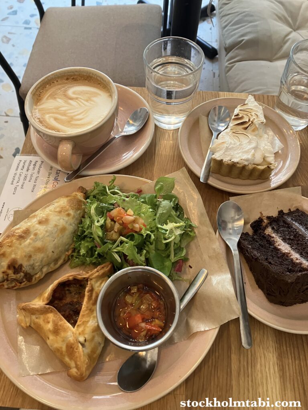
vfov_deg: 63.4
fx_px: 332
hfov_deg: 49.7
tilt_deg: -59.9
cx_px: 154
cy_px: 205
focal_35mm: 28
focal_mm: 3.99
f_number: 1.8
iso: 200
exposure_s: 1/60
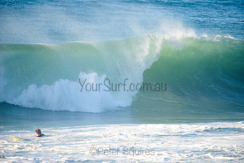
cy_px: 82
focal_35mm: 500
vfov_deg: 2.8
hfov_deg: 4.1
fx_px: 3390
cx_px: 122
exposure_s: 1/1600
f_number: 5.6
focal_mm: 500
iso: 360
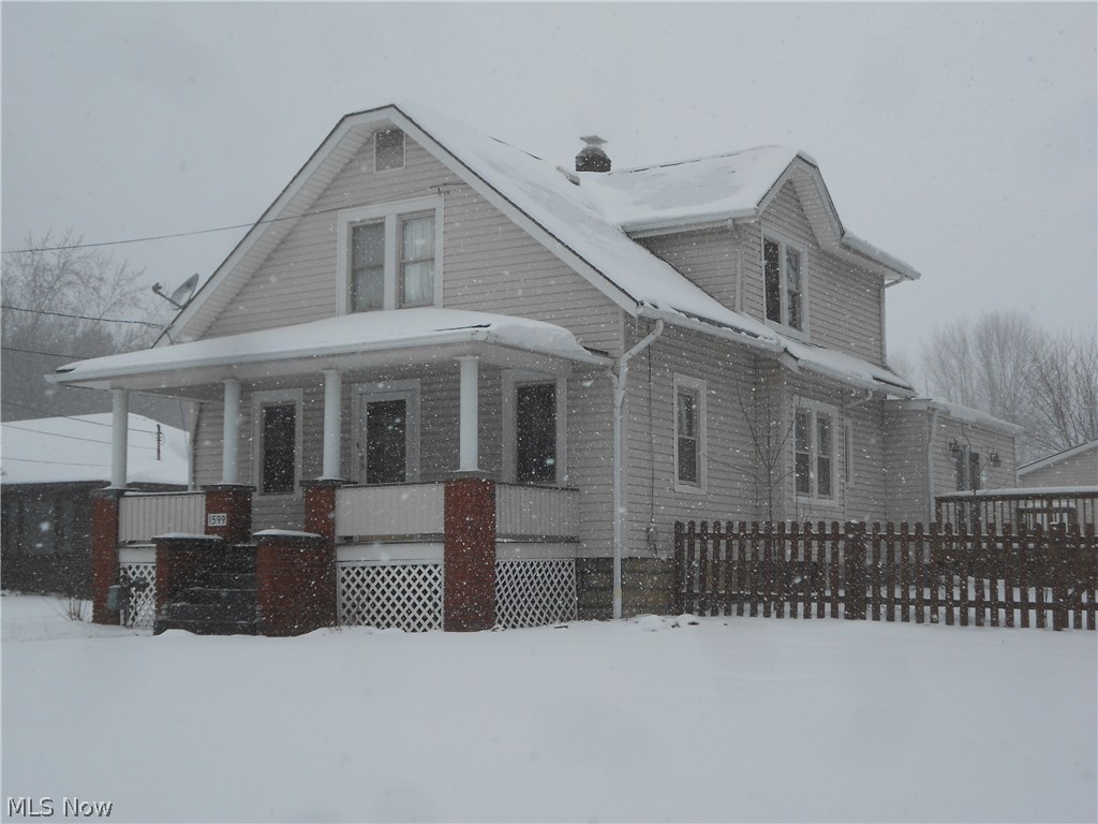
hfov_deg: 22.8
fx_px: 2728
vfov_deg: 17.2
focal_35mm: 86
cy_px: 412
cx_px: 549
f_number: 6.3
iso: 80
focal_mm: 15.4
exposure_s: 1/400
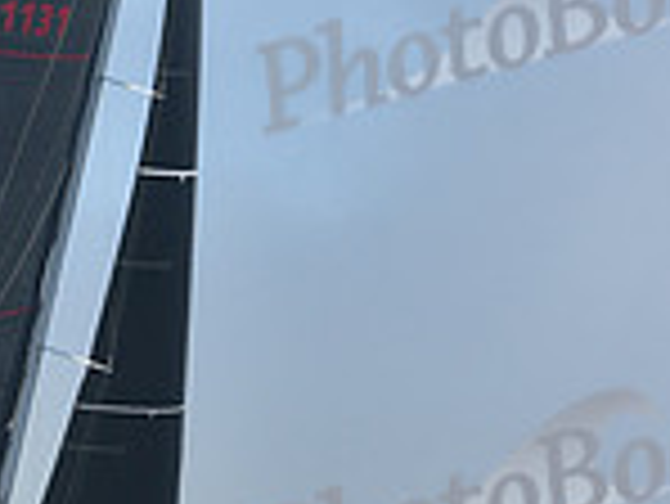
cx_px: 25
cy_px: 315
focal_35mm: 262
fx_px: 5075
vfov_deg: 5.7
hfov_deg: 7.5
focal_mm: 70
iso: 320
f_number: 8
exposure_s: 1/1600
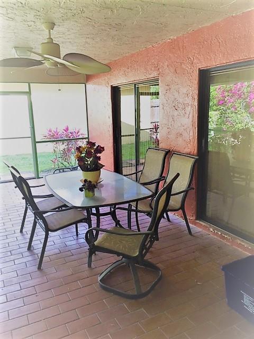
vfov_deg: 61.7
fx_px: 284
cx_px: 127
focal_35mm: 29
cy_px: 170
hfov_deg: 48.2
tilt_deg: -11.1
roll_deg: +2.4
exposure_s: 1/40
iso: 32
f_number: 2.2
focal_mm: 4.15
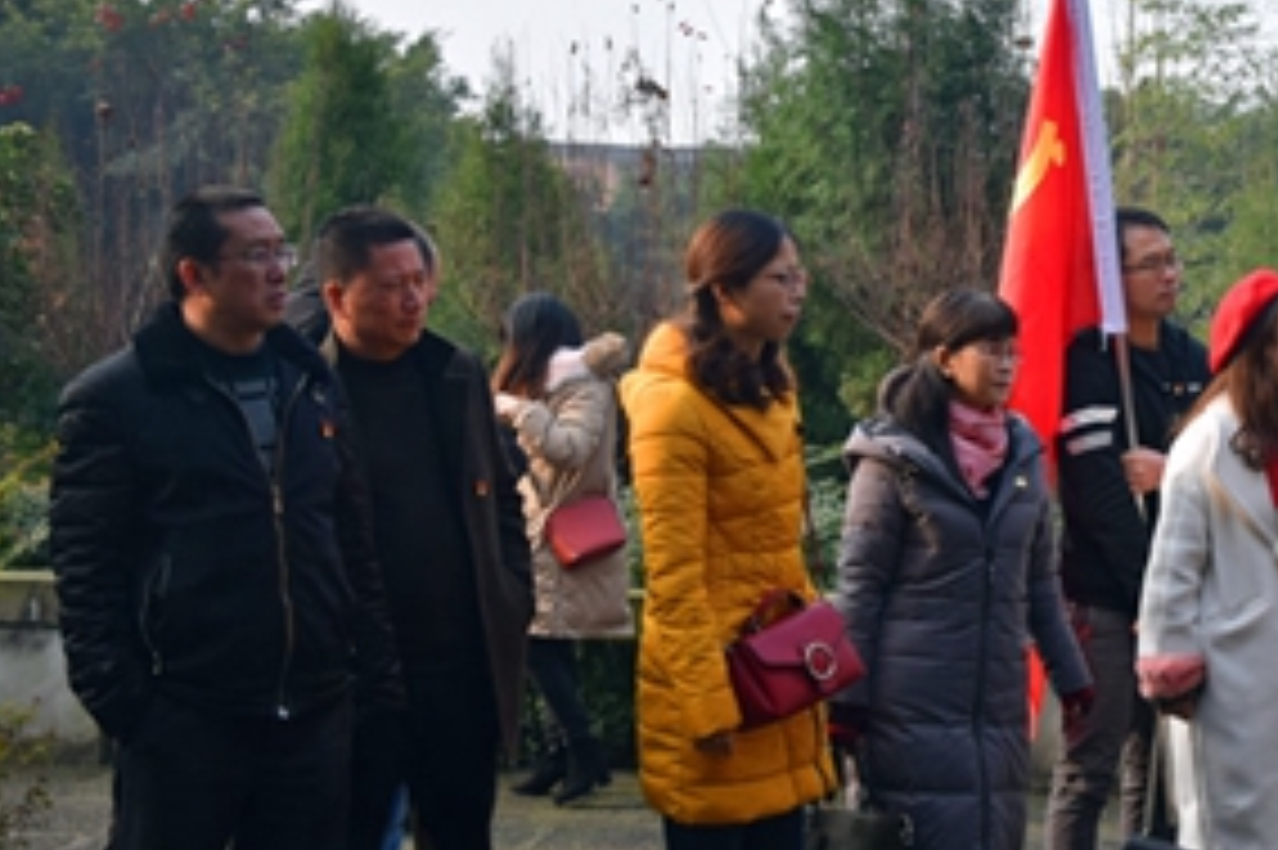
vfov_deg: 18.4
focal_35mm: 74
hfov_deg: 26.6
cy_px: 376
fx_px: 2625
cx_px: 1112
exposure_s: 1/1000
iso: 400
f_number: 4
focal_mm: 28
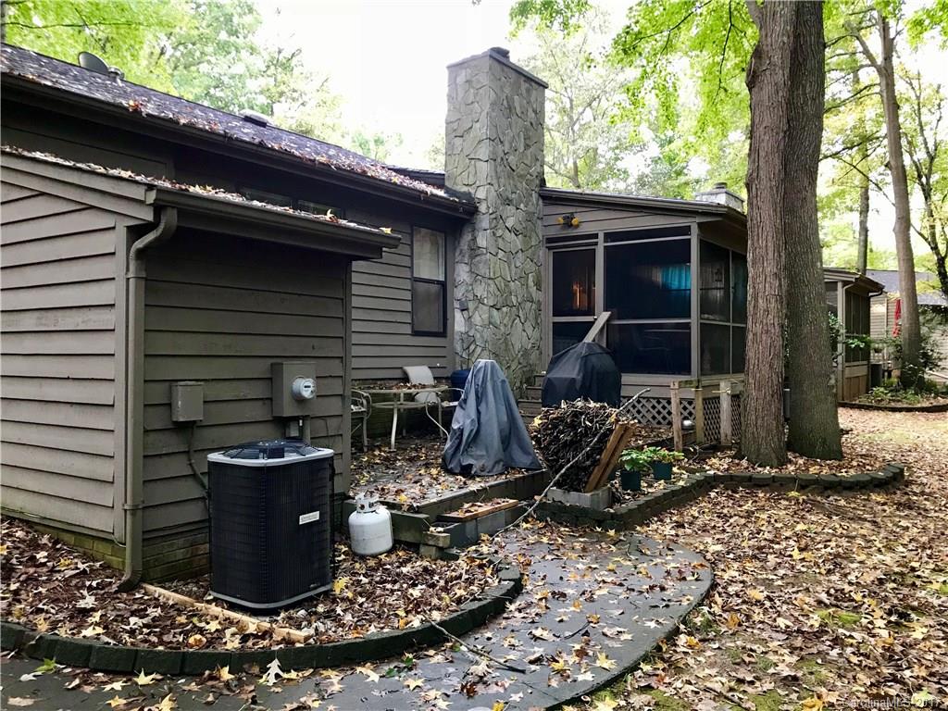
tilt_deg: -0.3
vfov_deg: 49.7
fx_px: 767
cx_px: 474
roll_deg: +1.0
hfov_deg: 63.4
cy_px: 356
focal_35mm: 28
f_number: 1.8
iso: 40
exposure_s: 1/20
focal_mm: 3.99
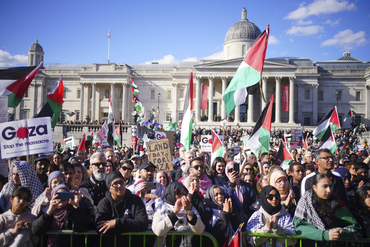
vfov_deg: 37.8
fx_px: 360
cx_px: 185
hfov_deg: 54.4
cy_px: 124
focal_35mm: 35
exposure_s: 1/16000
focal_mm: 35
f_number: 1.8
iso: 640
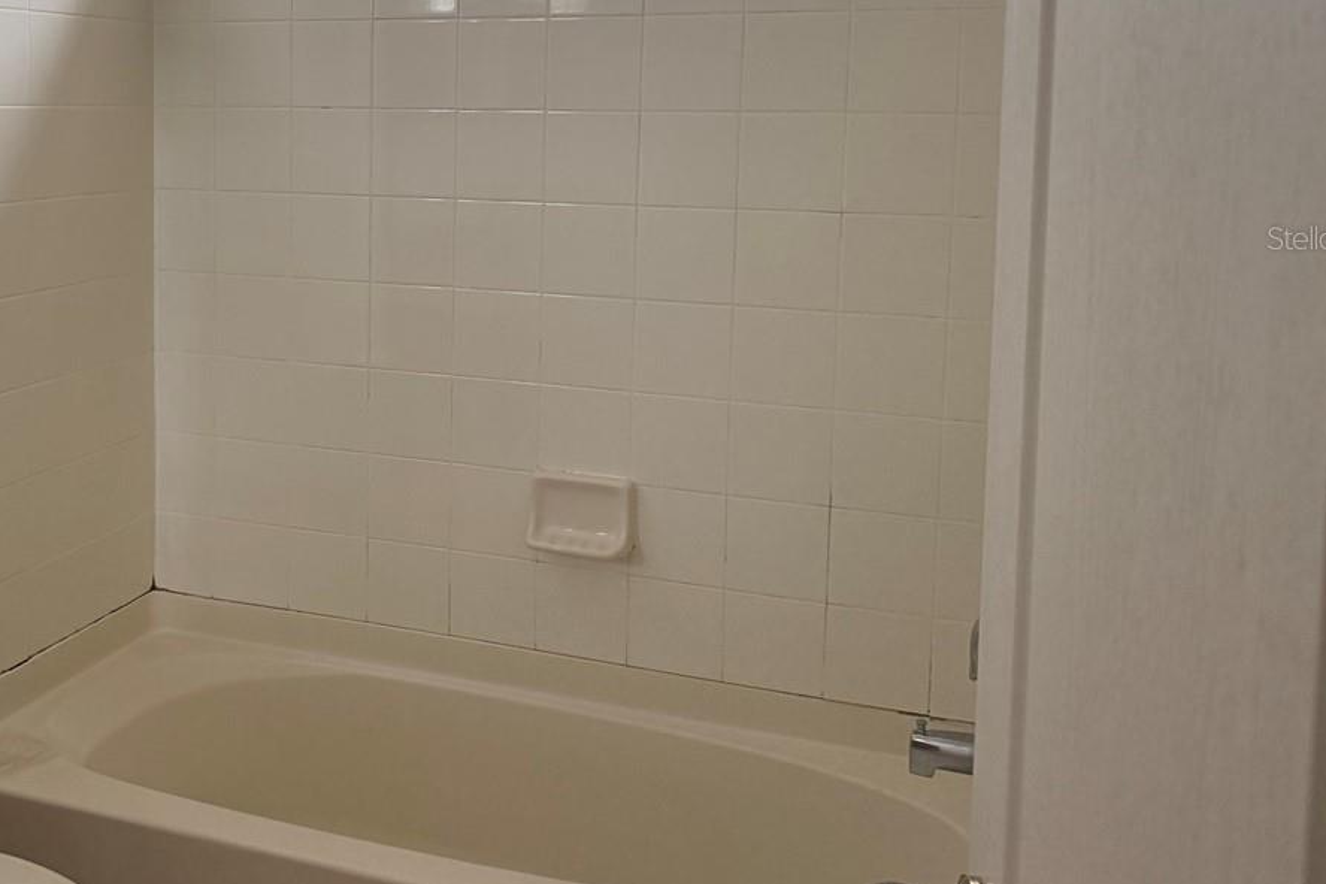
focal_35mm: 45
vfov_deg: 29.5
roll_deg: -0.4
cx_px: 214
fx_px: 1657
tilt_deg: -4.4
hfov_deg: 41.2
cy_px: 237
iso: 200
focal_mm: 6.76
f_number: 1.78
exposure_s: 1/117
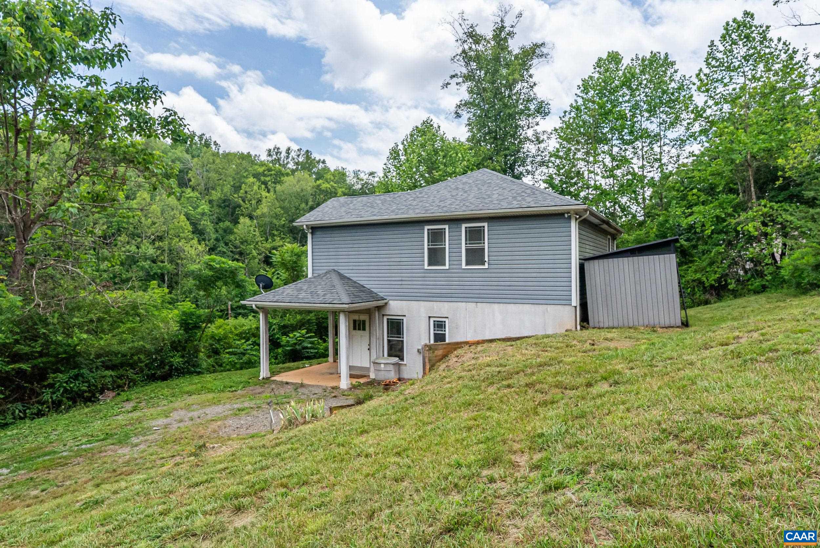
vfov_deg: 55.2
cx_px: 410
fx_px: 524
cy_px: 274
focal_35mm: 23
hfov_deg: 76.1
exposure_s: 1/640
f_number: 8
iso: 800
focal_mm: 23
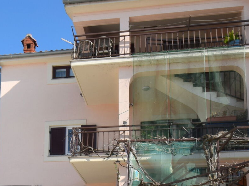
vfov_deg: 26.0
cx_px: 81
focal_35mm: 51
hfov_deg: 37.1
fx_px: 367
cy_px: 214
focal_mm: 10
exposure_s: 1/200
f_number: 10
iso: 100
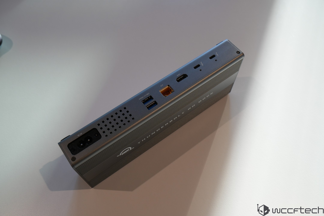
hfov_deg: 61.9
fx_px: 270
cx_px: 162
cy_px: 108
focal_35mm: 30
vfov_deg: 43.6
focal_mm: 20
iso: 320
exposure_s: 1/80
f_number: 5
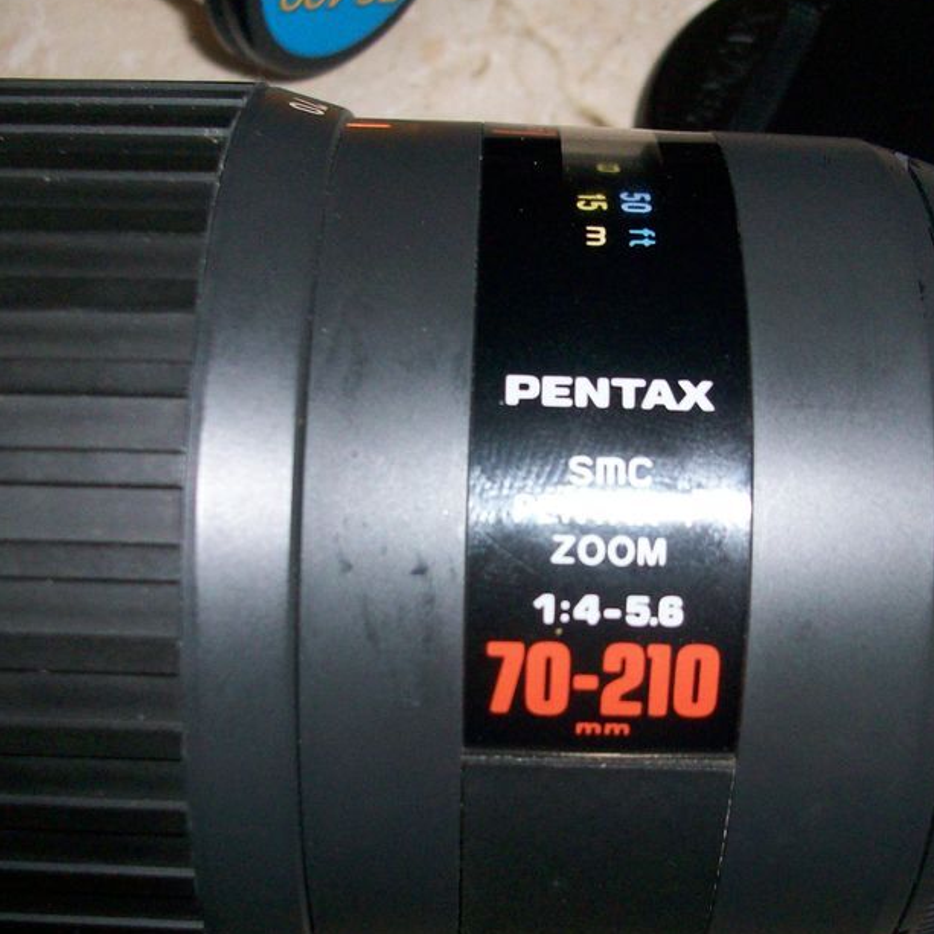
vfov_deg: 34.6
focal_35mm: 49
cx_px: 564
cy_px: 524
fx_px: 1496
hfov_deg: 34.6
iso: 160
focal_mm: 5.7
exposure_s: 1/60
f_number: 2.8
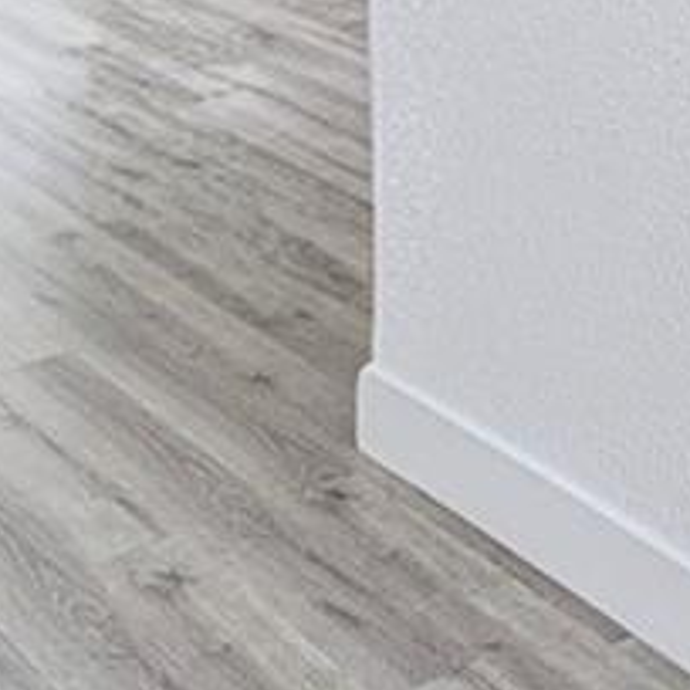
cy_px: -196
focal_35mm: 83
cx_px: 616
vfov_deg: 19.4
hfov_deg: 20.5
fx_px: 1872
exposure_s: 1/120
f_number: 1.95
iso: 205
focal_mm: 2.23
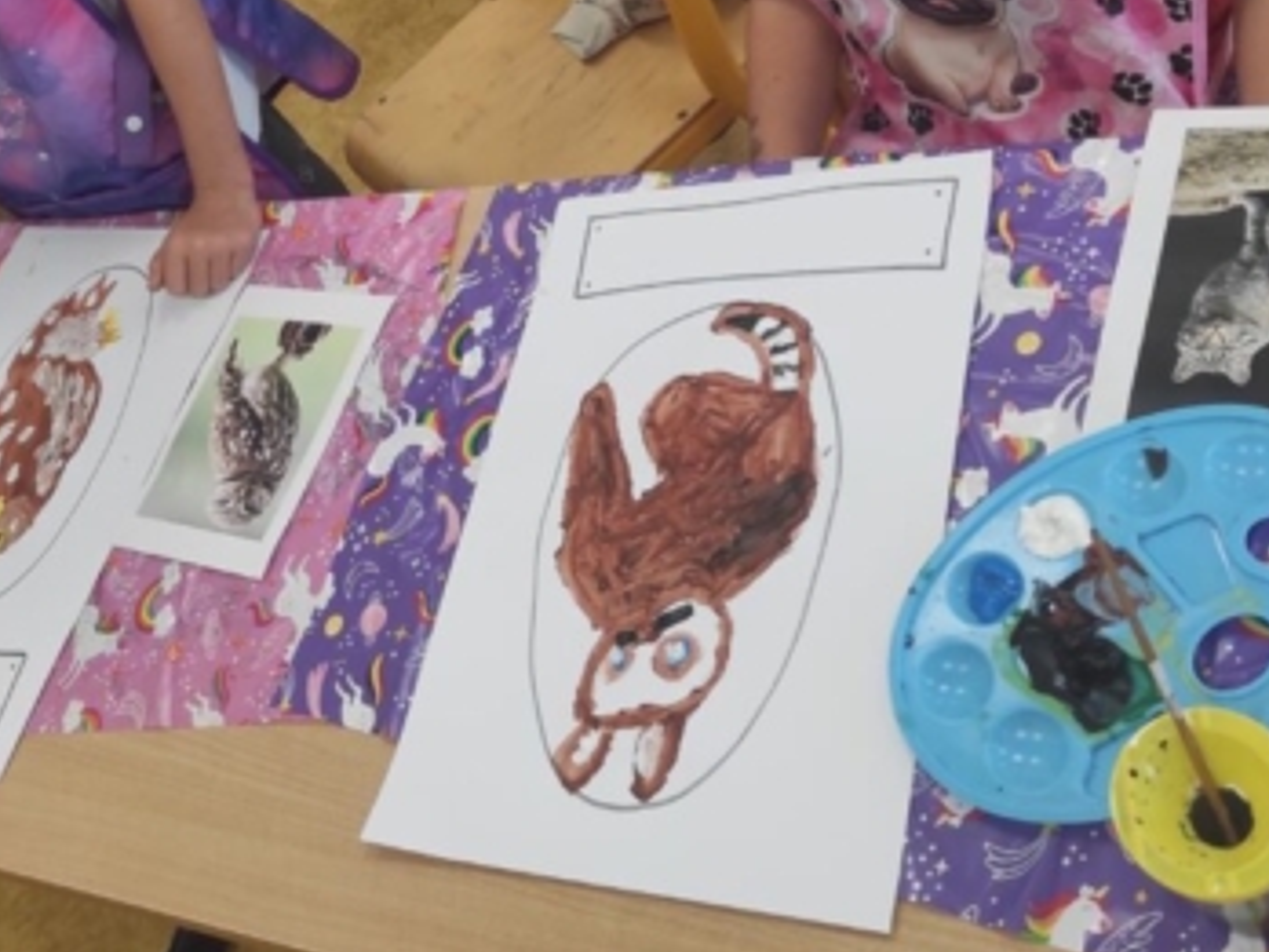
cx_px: 521
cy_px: 142
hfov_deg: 41.1
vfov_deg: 30.5
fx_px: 1686
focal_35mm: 46
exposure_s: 1/100
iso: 181
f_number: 1.89
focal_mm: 5.43
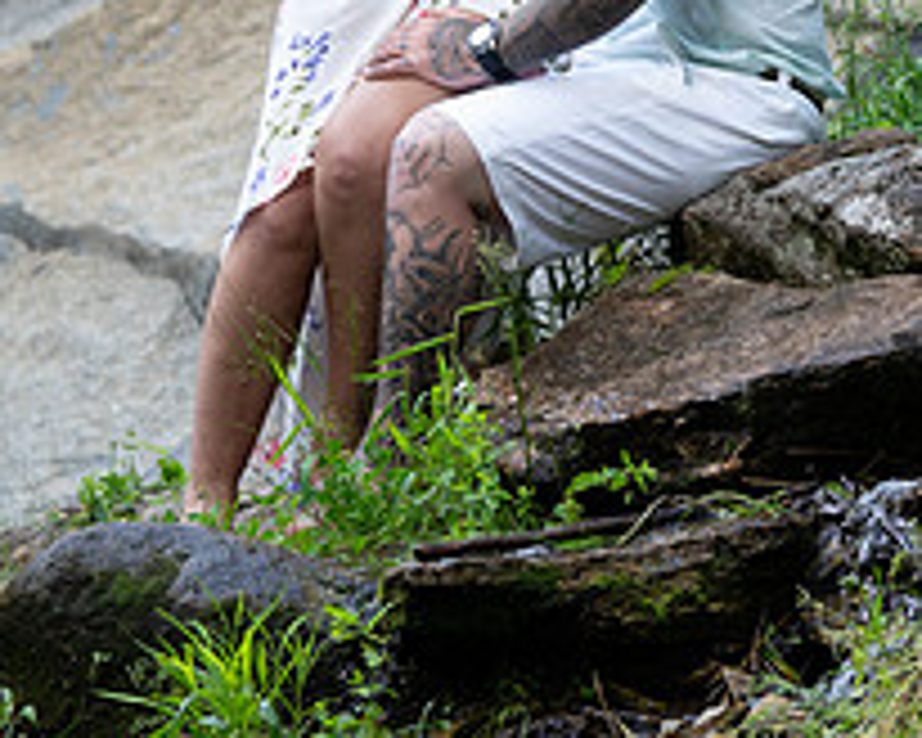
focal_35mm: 249
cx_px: 1137
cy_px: 52
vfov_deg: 6.2
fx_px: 6795
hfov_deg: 7.7
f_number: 3.5
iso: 500
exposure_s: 1/200
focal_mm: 81
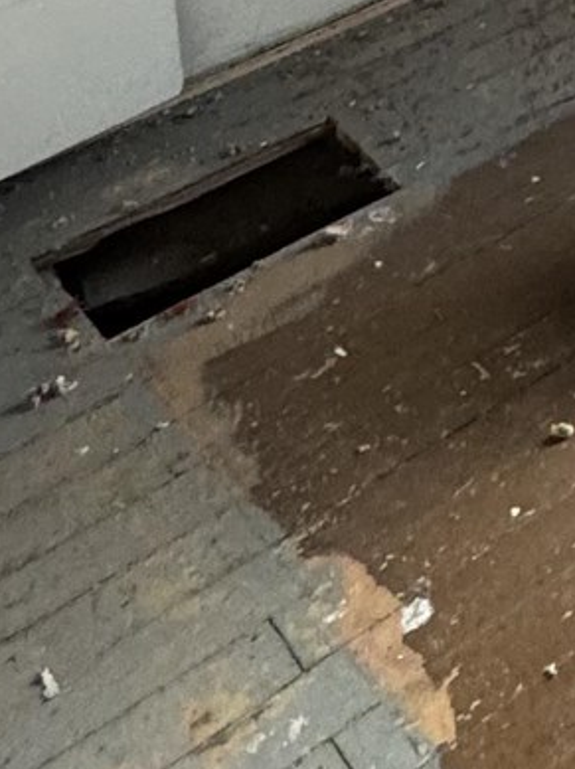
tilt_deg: -4.2
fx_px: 1841
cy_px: -923
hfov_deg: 13.9
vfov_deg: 16.0
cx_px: 1273
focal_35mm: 83
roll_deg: +3.6
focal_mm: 2.22
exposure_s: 1/99
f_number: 2.2
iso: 200
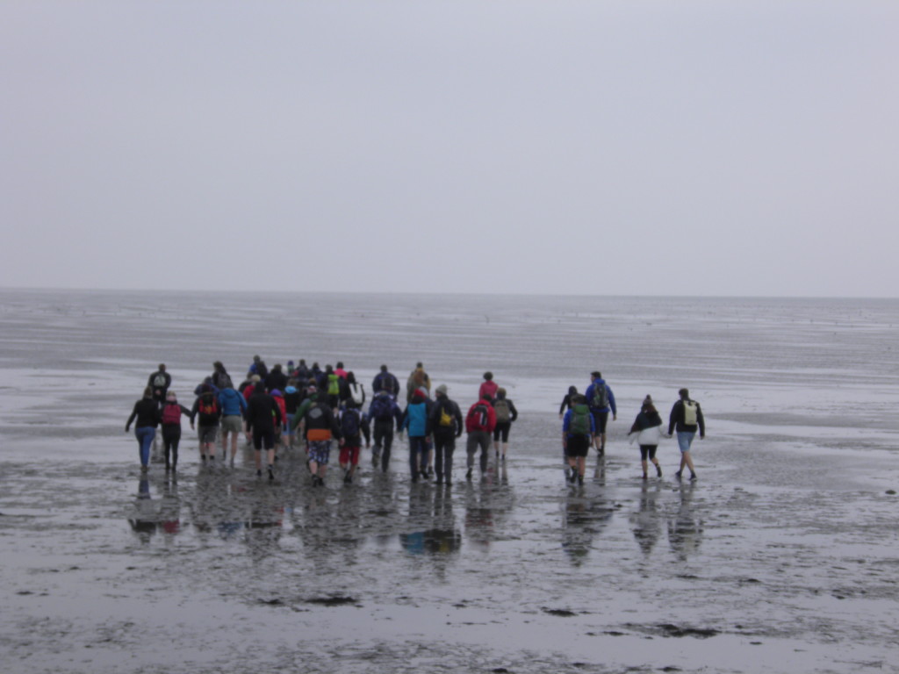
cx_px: 450
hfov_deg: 19.6
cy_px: 337
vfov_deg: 14.8
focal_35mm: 100
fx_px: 2597
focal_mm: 17.1
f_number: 5.6
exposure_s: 1/200
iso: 50
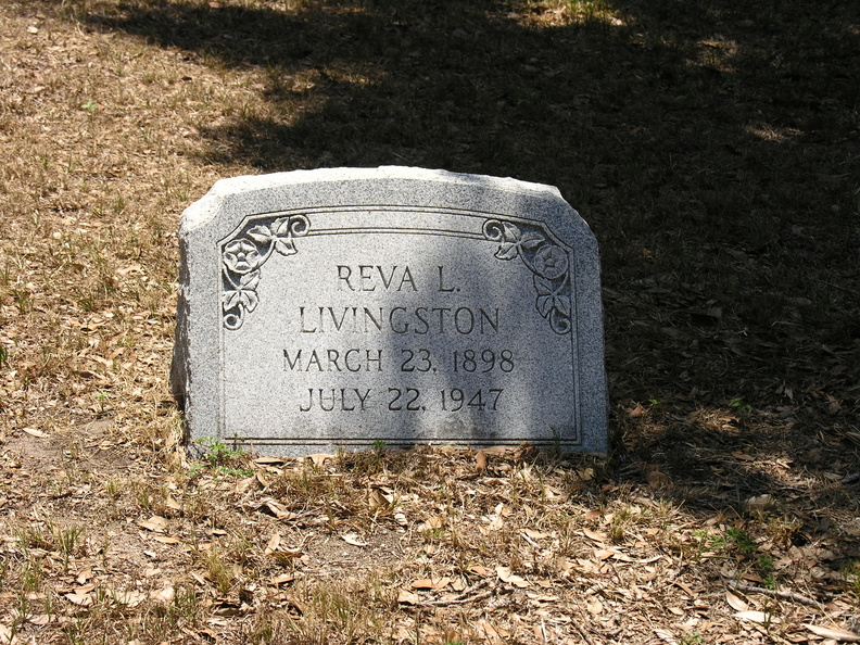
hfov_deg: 22.8
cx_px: 430
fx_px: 2137
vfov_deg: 17.2
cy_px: 322
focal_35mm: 86
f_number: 4.9
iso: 50
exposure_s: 1/290
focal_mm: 21.8
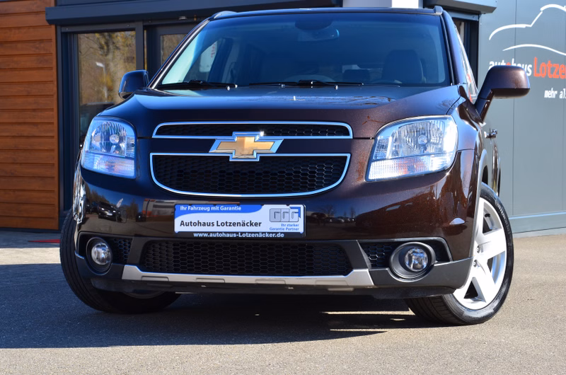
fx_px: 1224
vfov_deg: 17.4
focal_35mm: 78
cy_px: 188
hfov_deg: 26.0
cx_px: 283
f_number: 11
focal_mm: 52
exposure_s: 1/125
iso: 200
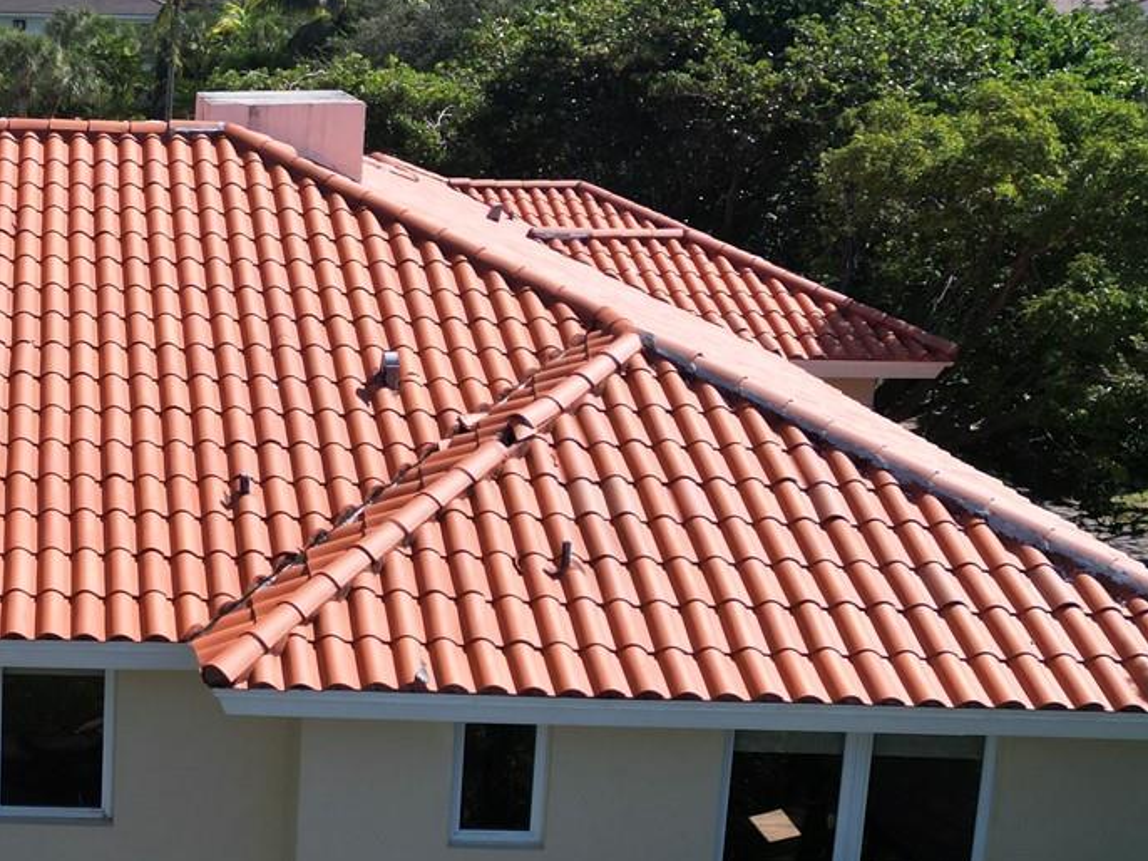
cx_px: 25
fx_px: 1857
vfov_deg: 26.0
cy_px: 348
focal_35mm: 56
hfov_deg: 31.9
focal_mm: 6.72
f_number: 1.7
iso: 130
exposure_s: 1/3200
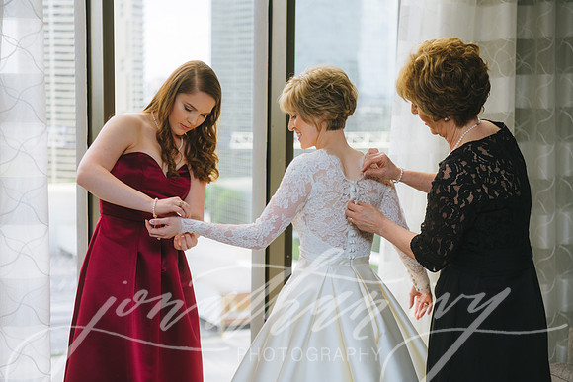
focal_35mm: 62
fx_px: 987
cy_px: 191
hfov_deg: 32.4
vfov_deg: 21.9
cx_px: 286
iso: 200
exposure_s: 1/200
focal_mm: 62
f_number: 2.8
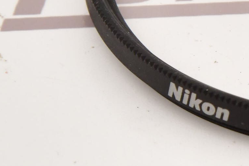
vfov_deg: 3.4
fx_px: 2786
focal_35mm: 403
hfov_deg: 5.1
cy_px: -23
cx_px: 368
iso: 1000
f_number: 11
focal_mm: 120
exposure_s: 1/200
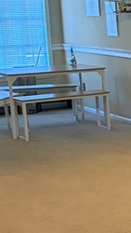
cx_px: 244
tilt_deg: -10.6
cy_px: 156
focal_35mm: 116
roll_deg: +1.6
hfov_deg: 9.9
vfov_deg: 18.4
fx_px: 715
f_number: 1.6
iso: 500
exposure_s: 1/40
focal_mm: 5.96
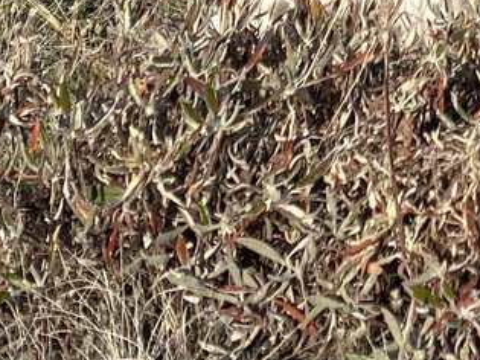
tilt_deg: +2.9
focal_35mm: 132
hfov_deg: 13.3
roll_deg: -1.2
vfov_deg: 10.1
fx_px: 1830
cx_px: 902
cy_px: -423
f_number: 1.8
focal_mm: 4.25
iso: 32
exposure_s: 1/3846
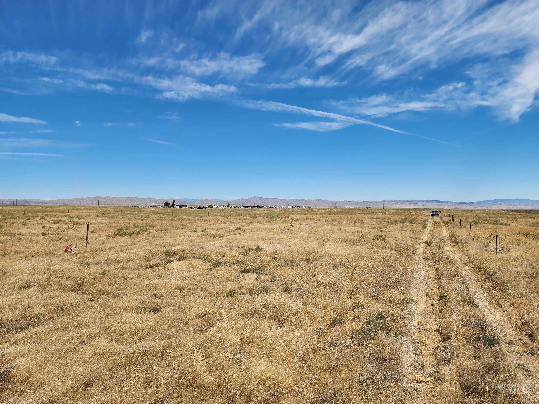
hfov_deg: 73.9
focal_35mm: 23
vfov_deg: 58.9
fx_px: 358
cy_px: 202
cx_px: 270
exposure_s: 1/1410
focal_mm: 6.4
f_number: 1.8
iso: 12
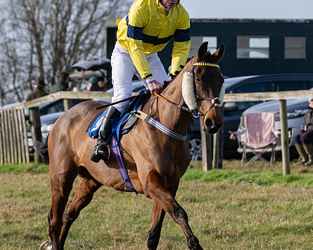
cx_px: 185
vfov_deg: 4.0
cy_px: 125
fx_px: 3594
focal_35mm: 388
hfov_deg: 5.0
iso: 400
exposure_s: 1/3200
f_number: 5
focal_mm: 125
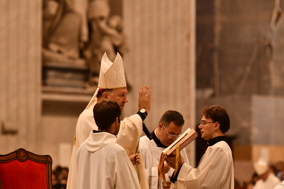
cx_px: 142
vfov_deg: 6.1
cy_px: 94
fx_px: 1774
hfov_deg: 9.2
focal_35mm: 225
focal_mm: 150
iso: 1250
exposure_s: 1/100
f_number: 2.8
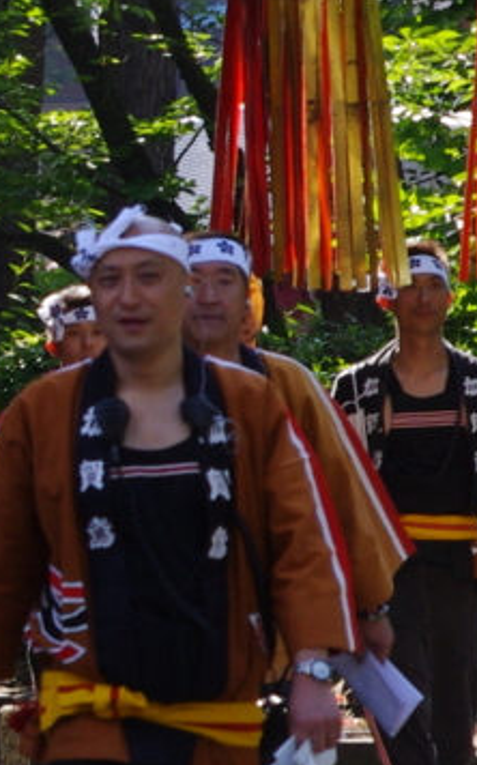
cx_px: -941
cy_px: 70
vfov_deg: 2.8
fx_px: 15458
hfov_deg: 1.8
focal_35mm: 742
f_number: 11
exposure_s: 1/160
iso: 400
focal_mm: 107.5
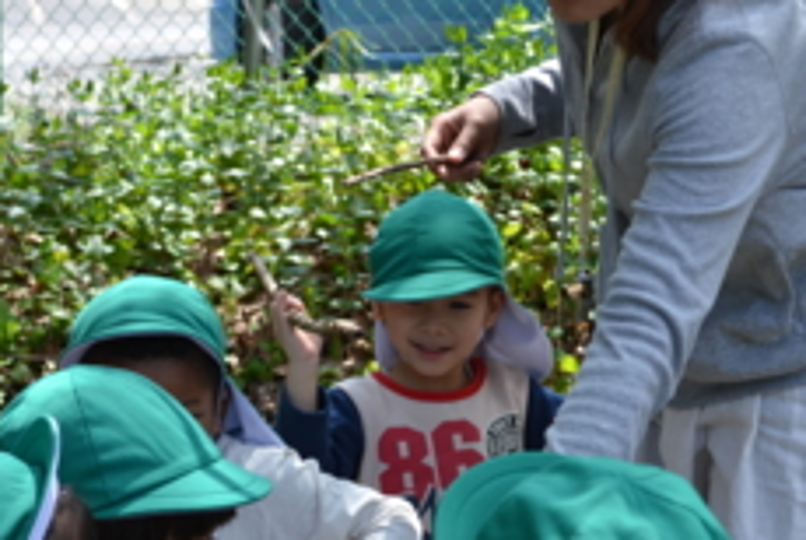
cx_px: 417
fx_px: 2219
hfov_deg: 20.6
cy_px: 419
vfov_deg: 13.8
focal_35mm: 99
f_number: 5.6
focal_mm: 38
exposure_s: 1/125
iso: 100
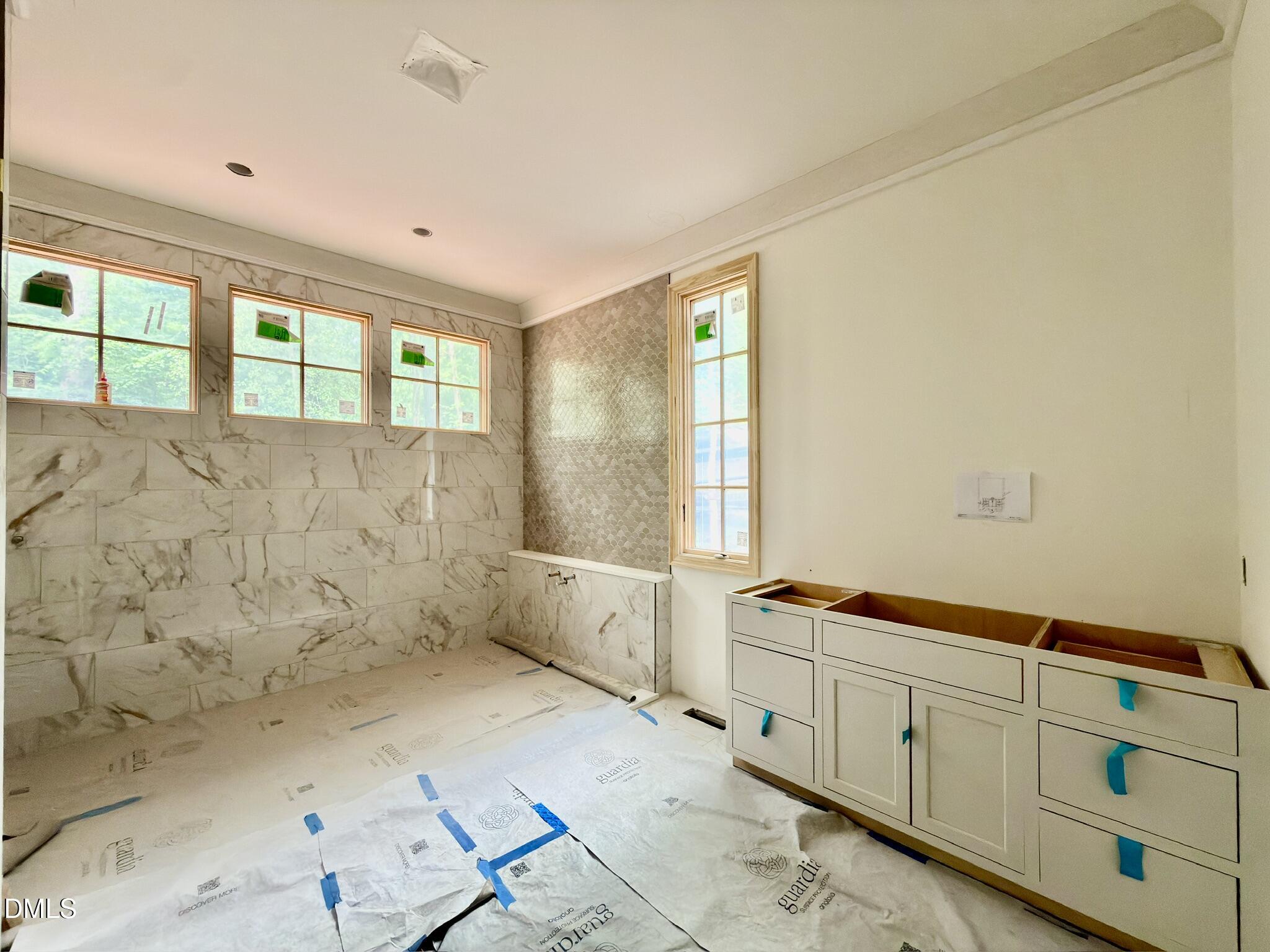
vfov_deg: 85.7
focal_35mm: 14
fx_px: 514
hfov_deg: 102.1
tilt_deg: +0.7
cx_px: 635
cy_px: 476
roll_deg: +0.6
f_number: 2.2
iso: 160
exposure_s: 1/30
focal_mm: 2.22
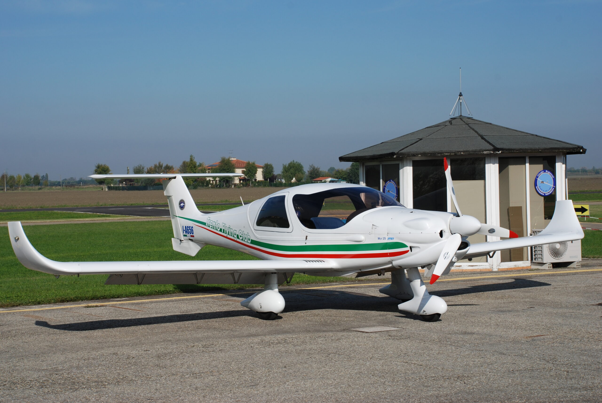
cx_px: 301
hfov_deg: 27.0
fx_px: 1256
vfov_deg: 18.2
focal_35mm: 75
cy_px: 202
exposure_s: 1/320
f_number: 9
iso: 100
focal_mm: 50
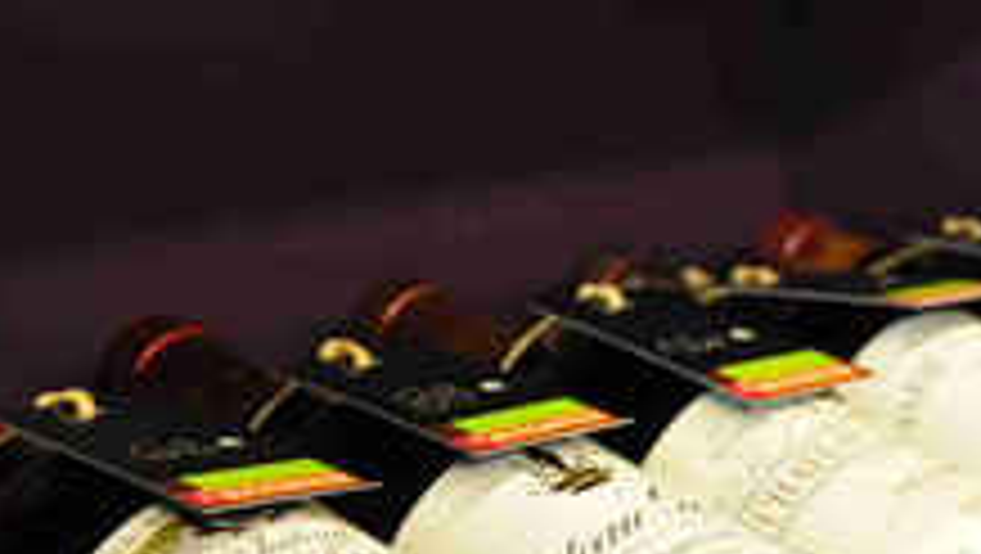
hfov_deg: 17.1
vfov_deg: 9.8
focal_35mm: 123
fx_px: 3202
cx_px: 963
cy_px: 484
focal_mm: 38
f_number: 4.5
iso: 400
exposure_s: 1/20
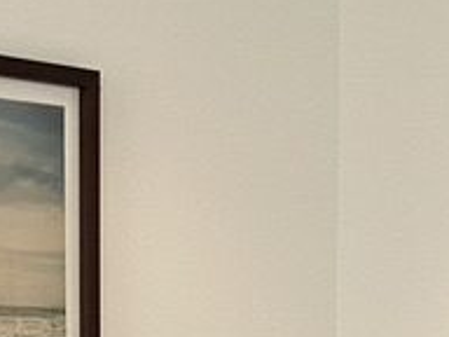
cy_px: 623
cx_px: 28
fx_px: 1803
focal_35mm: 139
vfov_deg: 10.0
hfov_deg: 14.0
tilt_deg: -6.4
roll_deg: +1.0
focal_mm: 4.25
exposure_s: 1/50
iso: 80
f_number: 1.8
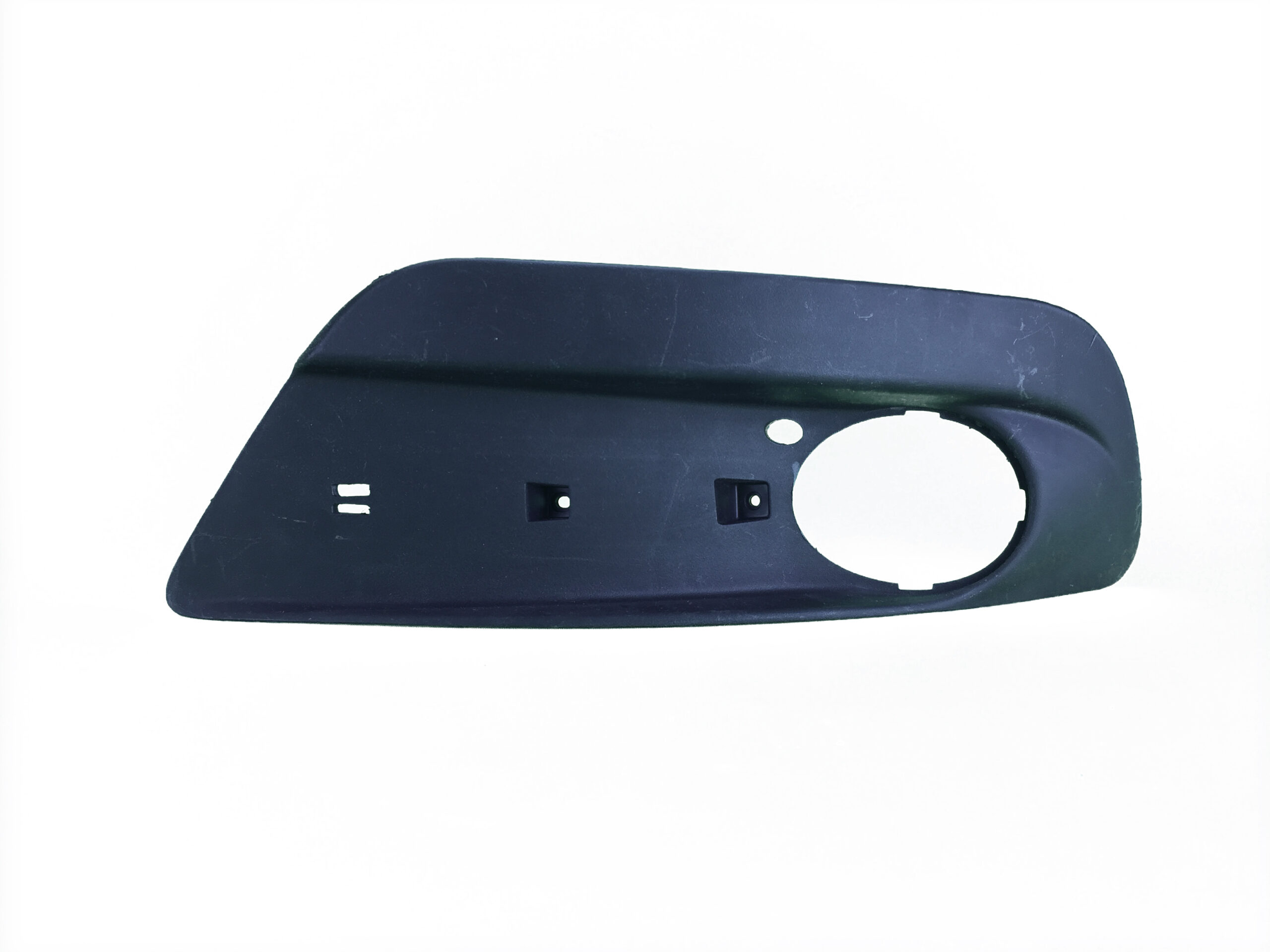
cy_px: 476
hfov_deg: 61.7
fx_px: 1064
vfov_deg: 48.2
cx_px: 635
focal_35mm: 29
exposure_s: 1/60
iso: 32
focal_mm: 4.15
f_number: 2.2
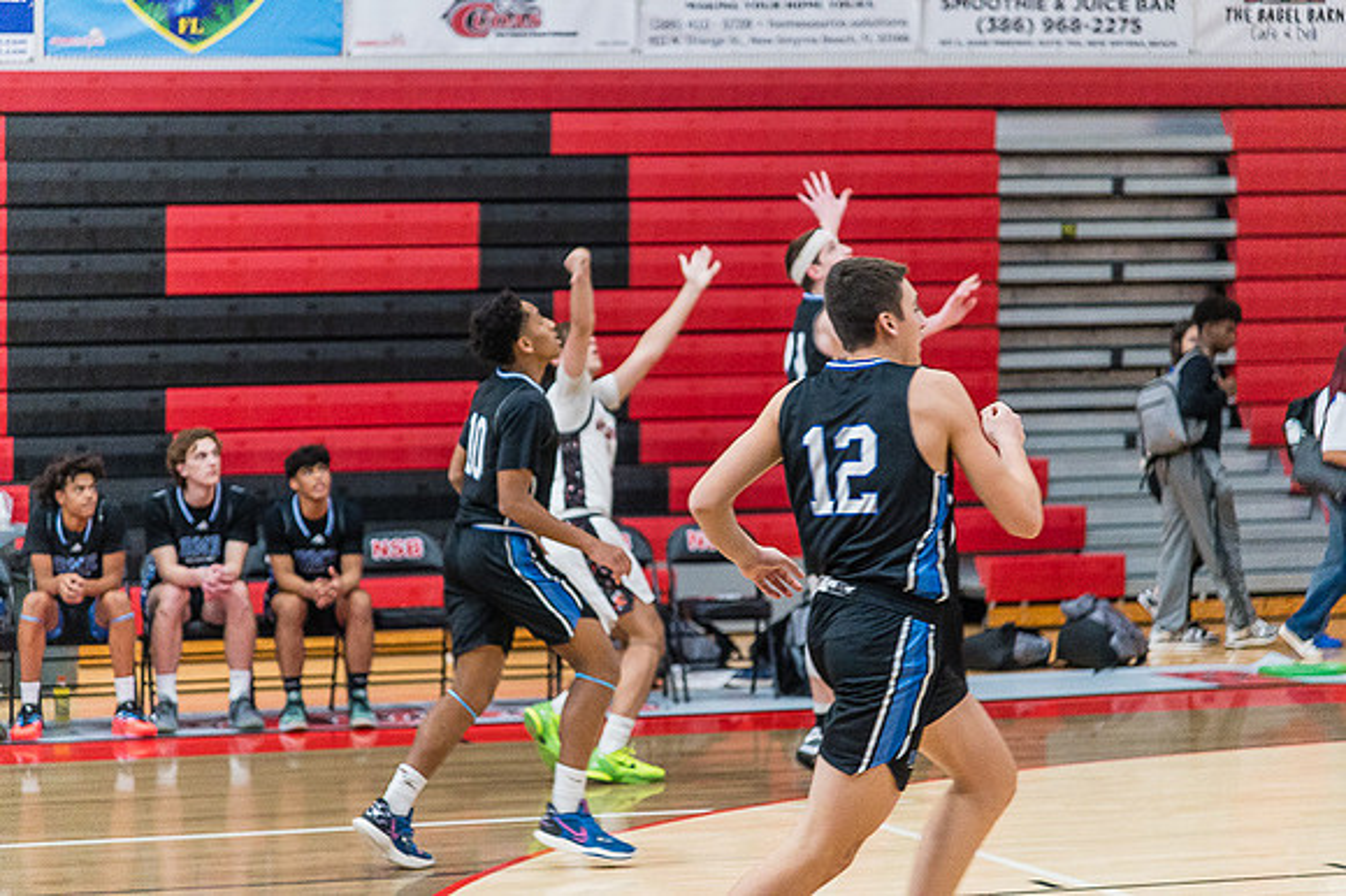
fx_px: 4484
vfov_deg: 11.4
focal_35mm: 120
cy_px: 448
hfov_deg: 17.1
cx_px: 673
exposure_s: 1/320
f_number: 4
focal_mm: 120
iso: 5000
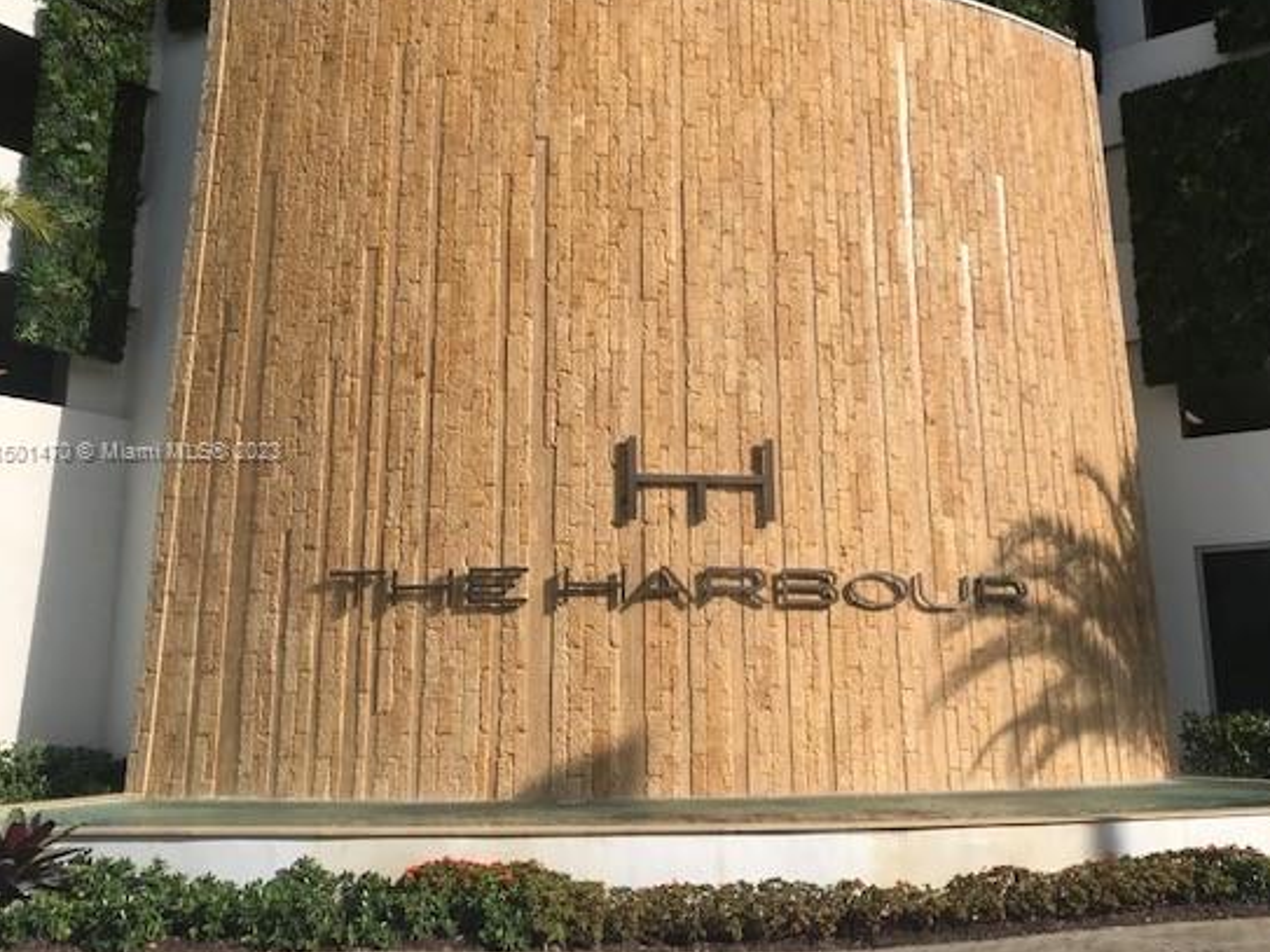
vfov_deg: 42.9
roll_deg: -1.3
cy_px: 454
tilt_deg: +11.7
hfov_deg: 55.2
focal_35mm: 33
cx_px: 706
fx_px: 1210
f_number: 1.8
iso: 20
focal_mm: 3.99
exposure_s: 1/4367
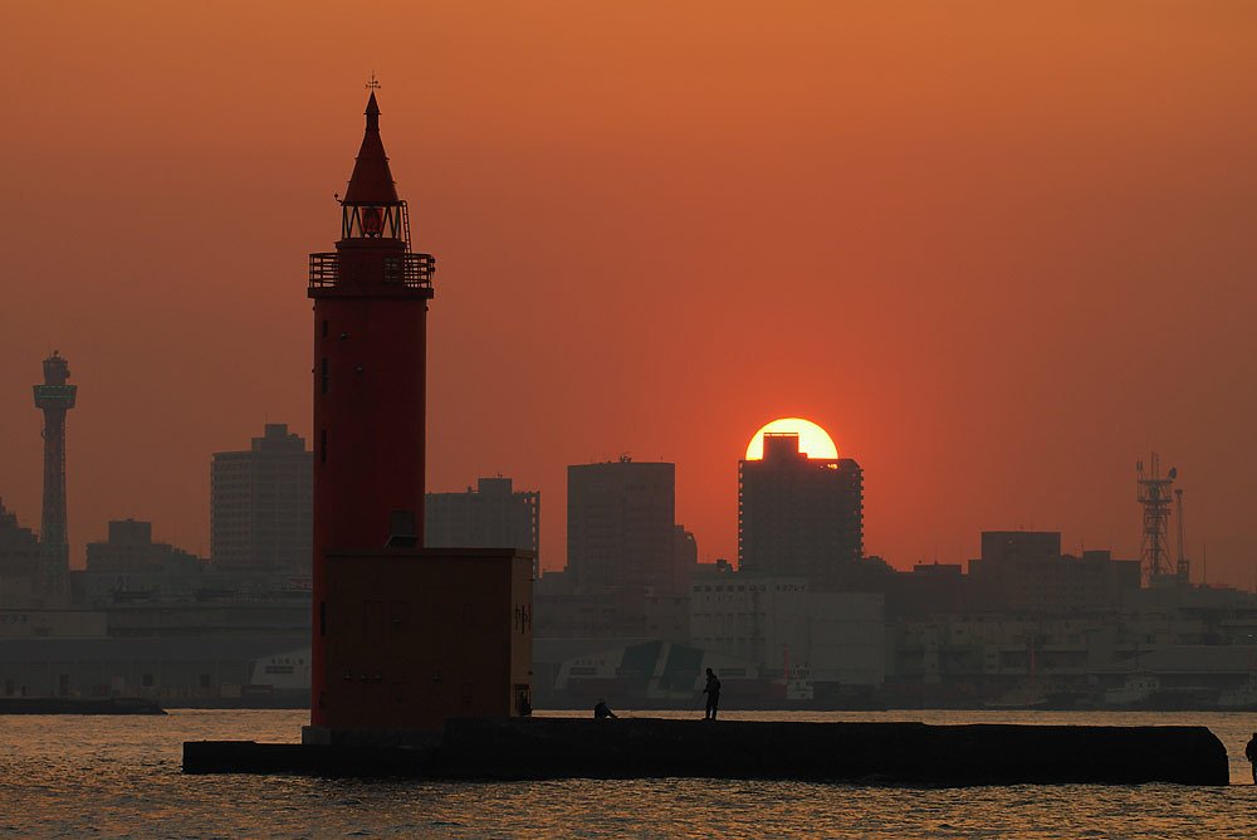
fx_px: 9433
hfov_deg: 7.6
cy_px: 420
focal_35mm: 270
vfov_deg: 5.1
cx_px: 628
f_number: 7.1
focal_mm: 180
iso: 200
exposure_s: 1/250
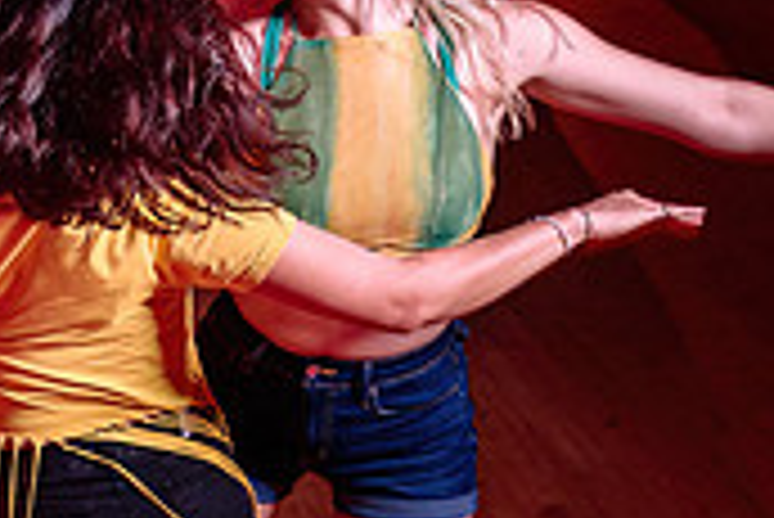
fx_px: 2109
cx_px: -36
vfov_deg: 13.9
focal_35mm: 98
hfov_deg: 20.0
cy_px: 399
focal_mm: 29
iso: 1000
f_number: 3.2
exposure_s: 1/60
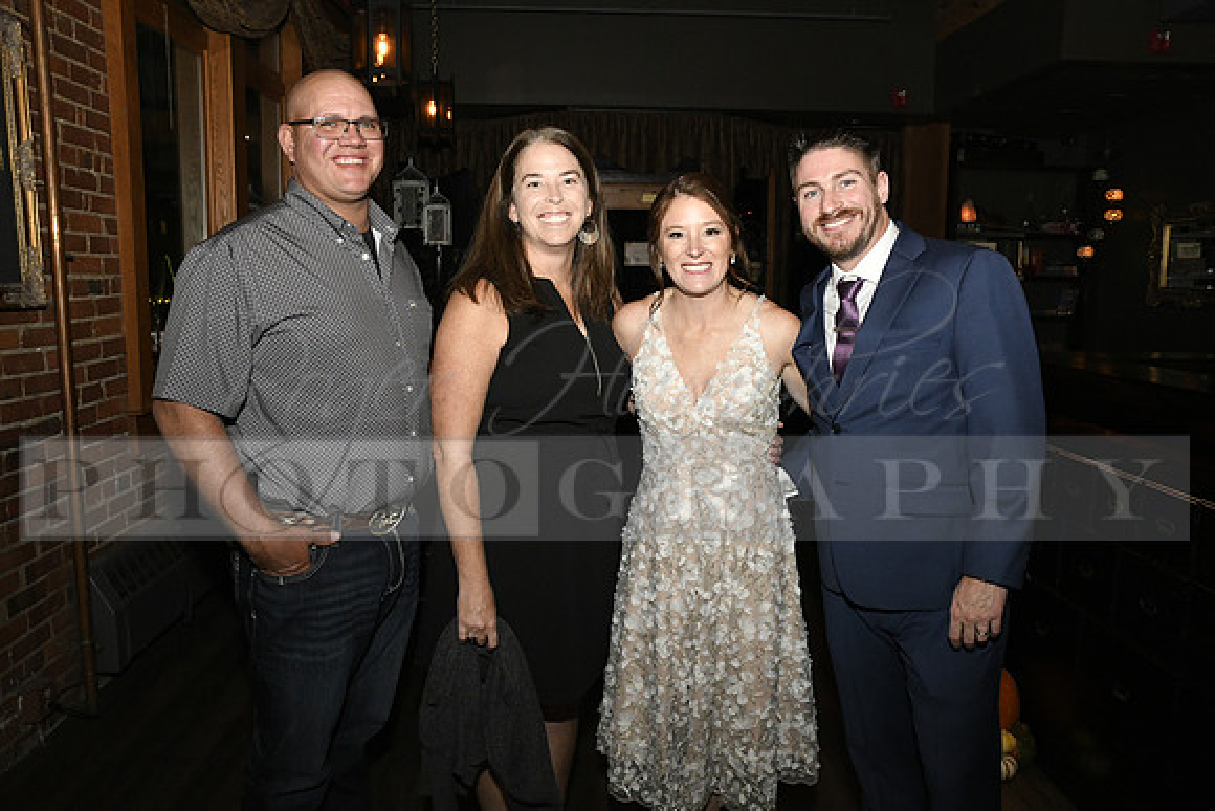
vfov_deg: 45.0
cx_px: 608
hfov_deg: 63.6
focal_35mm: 29
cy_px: 406
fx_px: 979
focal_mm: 29
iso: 6400
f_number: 11
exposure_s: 1/60
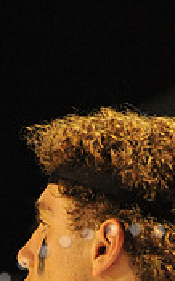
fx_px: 5171
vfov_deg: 3.1
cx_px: 132
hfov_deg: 1.9
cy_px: 416
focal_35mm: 676
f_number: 4.5
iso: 6400
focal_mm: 200
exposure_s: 1/200
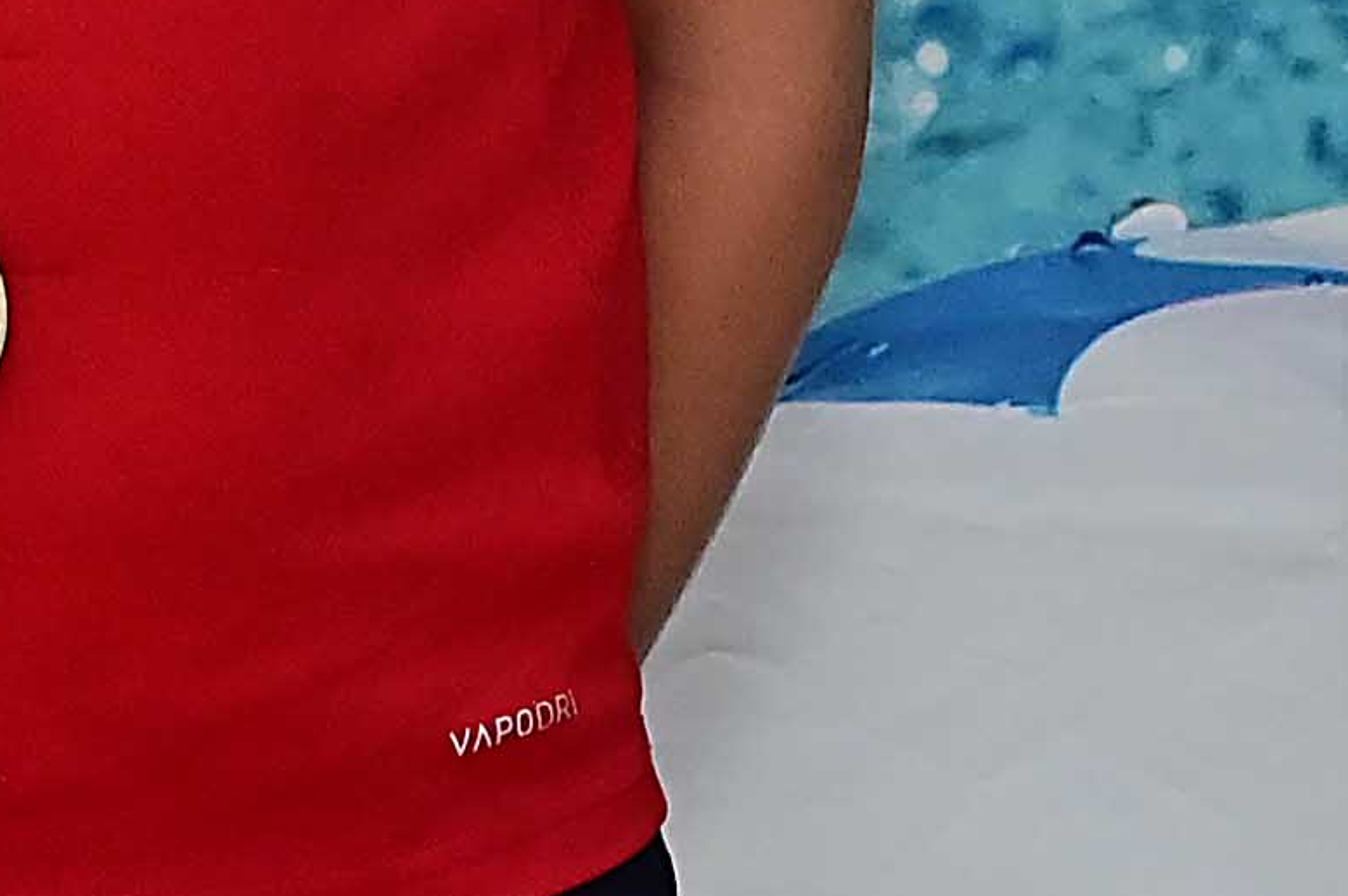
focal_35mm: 295
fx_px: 11037
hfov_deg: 7.0
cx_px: 452
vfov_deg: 4.6
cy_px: -109
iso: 1600
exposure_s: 1/160
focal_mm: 38
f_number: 10
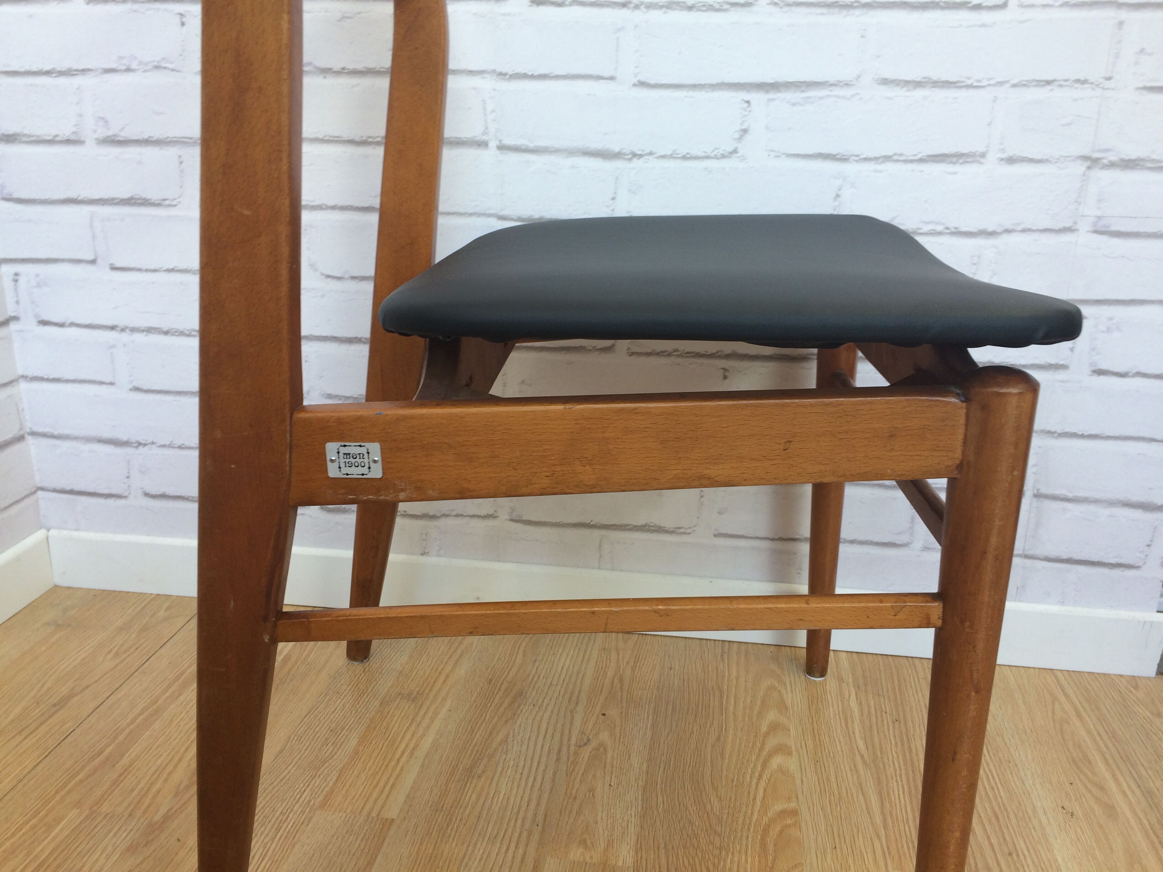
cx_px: 582
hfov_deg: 61.7
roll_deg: -1.5
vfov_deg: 48.2
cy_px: 436
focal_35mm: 29
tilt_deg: -20.3
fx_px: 974
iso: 50
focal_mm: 4.15
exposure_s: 1/50
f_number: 2.2
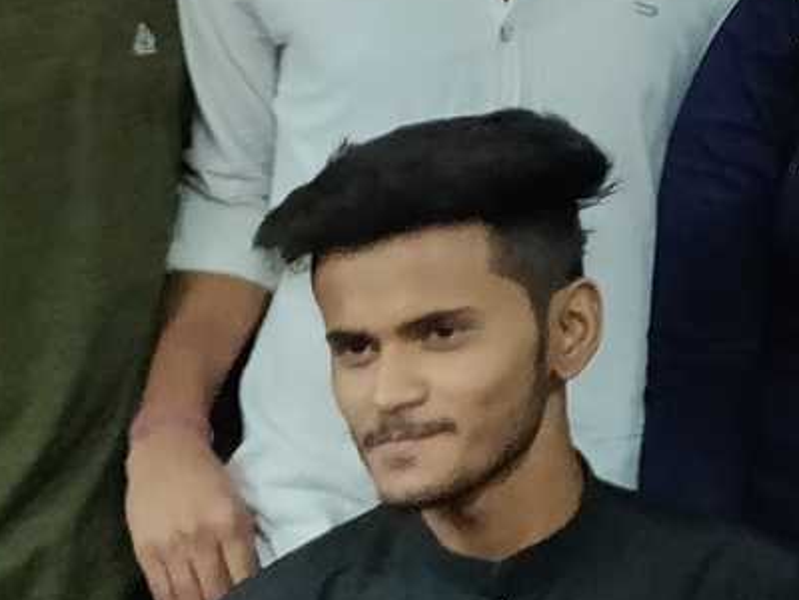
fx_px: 2885
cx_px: 1204
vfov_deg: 11.6
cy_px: -162
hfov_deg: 14.7
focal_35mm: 125
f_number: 1.7
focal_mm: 4.25
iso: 400
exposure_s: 1/25
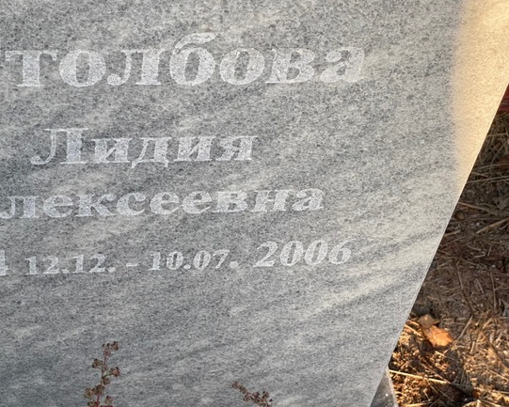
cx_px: 151
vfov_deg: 20.4
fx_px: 1130
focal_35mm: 75
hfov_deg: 25.2
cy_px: 166
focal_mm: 6
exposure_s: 1/296
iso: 20
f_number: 2
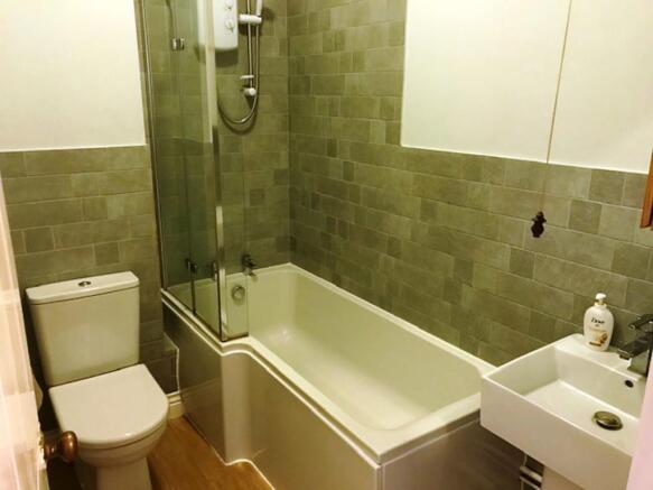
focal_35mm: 28
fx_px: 528
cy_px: 245
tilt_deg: -16.5
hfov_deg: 63.5
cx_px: 326
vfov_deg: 49.7
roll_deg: -0.6
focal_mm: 3.99
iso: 100
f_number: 1.8
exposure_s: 1/7
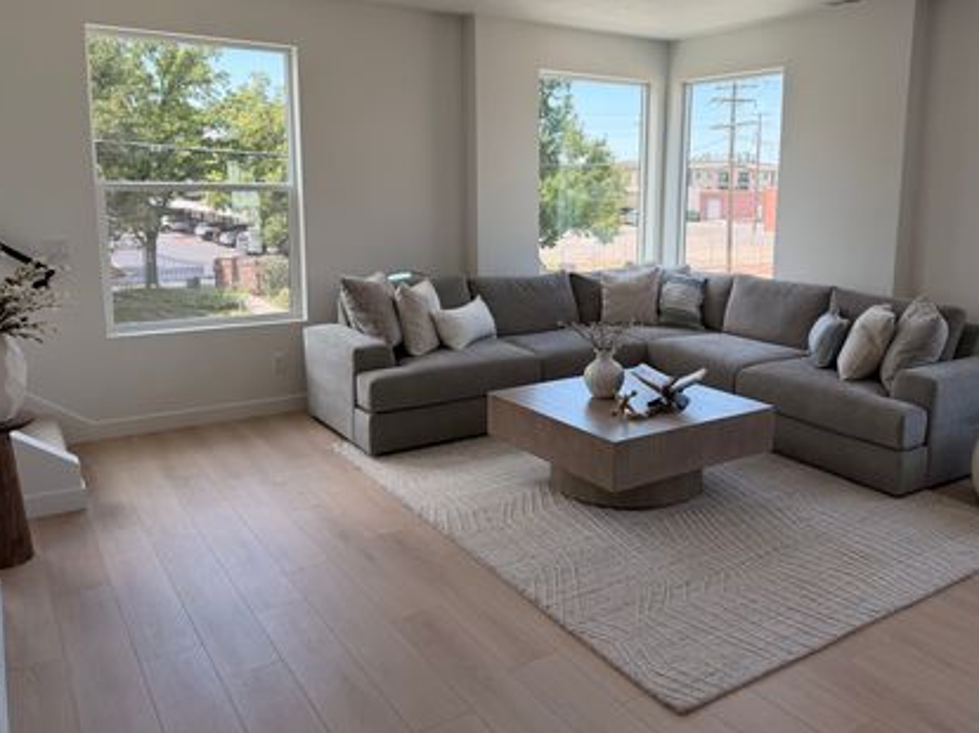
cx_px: 577
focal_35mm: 29
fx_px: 820
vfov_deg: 48.0
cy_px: 311
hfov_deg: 61.3
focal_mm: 6.76
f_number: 1.78
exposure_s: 1/683
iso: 100
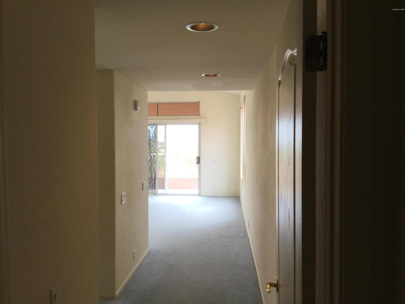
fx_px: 363
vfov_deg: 45.4
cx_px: 202
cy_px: 152
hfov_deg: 58.4
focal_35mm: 31
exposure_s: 1/120
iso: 40
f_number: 2.4
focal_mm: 3.3
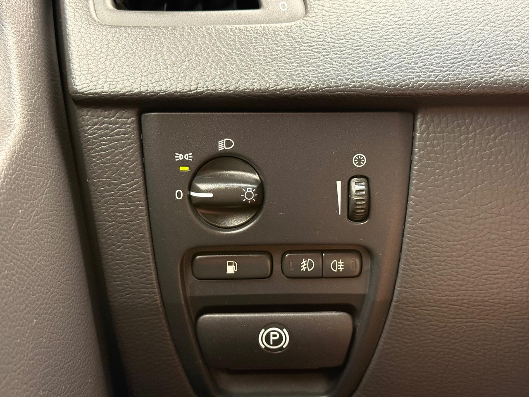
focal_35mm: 48
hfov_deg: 39.7
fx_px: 734
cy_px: 198
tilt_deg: -9.3
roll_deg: +0.0
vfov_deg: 30.3
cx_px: 264
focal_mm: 6.76
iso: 160
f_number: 1.78
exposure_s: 1/63
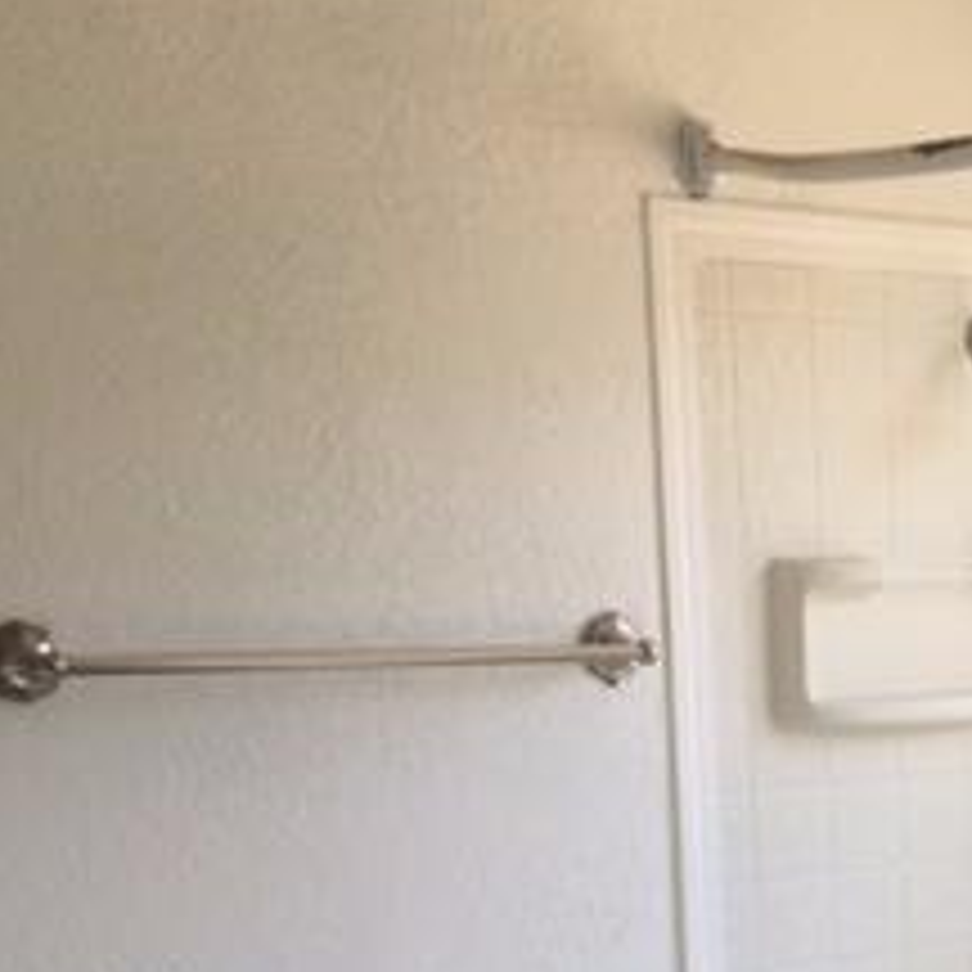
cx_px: 1206
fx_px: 2414
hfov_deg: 21.0
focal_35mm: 76
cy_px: 1026
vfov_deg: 21.7
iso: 32
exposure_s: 1/148
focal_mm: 4.15
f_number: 2.2
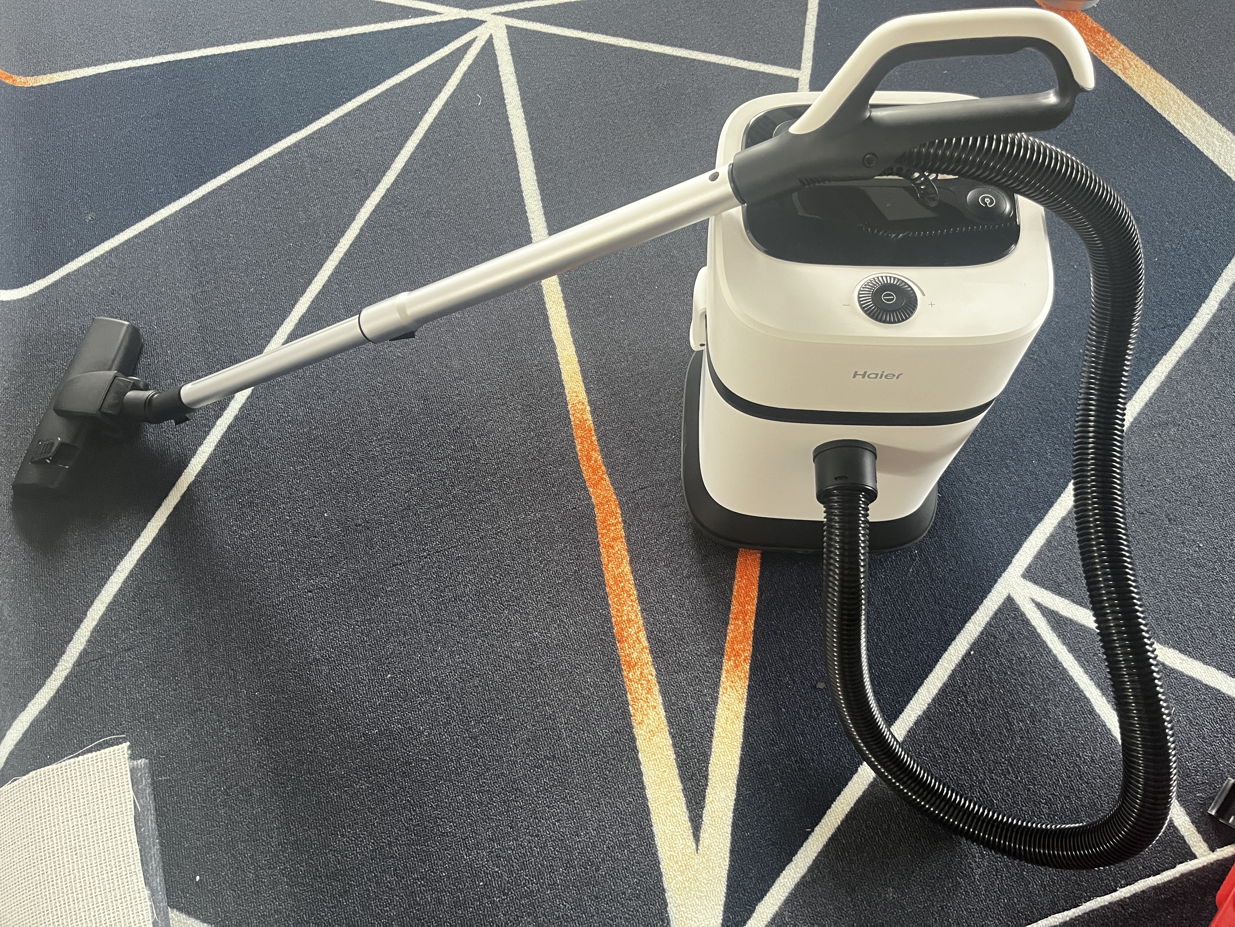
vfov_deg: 53.1
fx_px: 928
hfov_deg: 67.3
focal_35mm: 26
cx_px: 618
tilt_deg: -64.0
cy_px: 464
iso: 400
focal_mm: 5.1
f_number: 1.6
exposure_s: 1/60
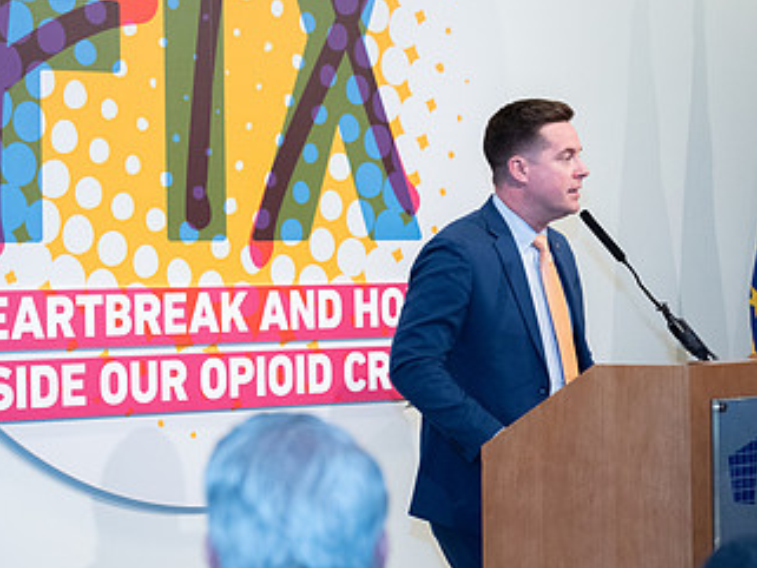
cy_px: 220
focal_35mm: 139
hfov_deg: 14.2
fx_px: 3041
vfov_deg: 10.7
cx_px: 519
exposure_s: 1/250
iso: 1600
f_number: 4.5
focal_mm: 80
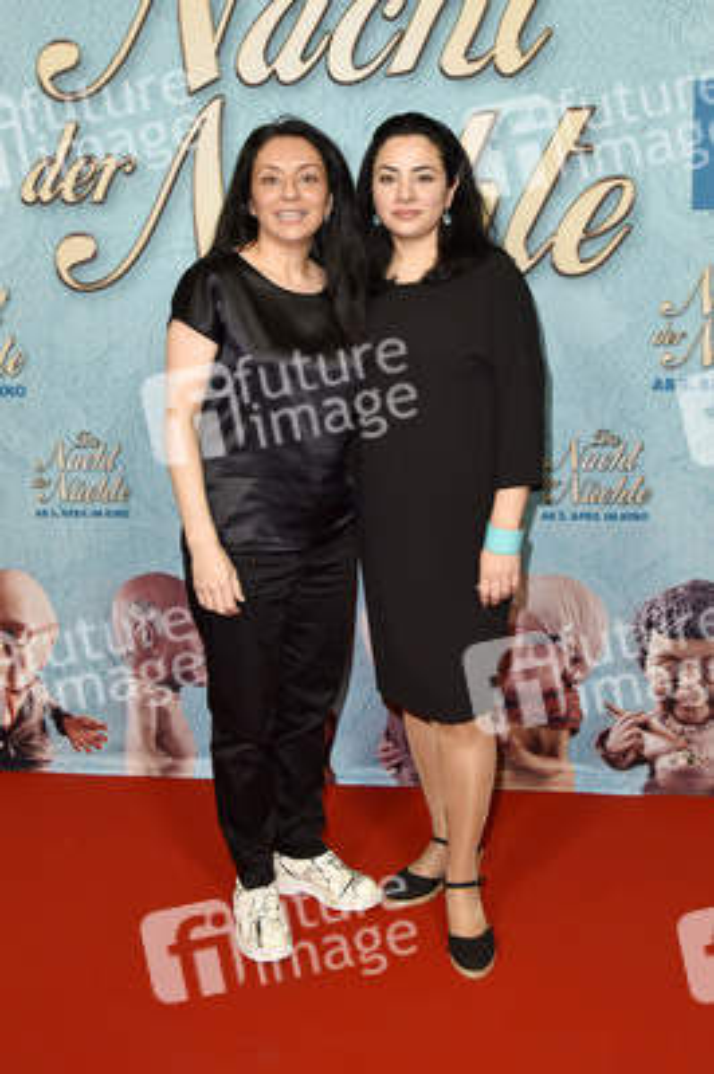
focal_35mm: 31
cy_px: 537
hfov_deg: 42.3
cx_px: 357
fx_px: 924
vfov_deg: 60.3
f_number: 5.6
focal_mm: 31
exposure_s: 1/125
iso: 1000
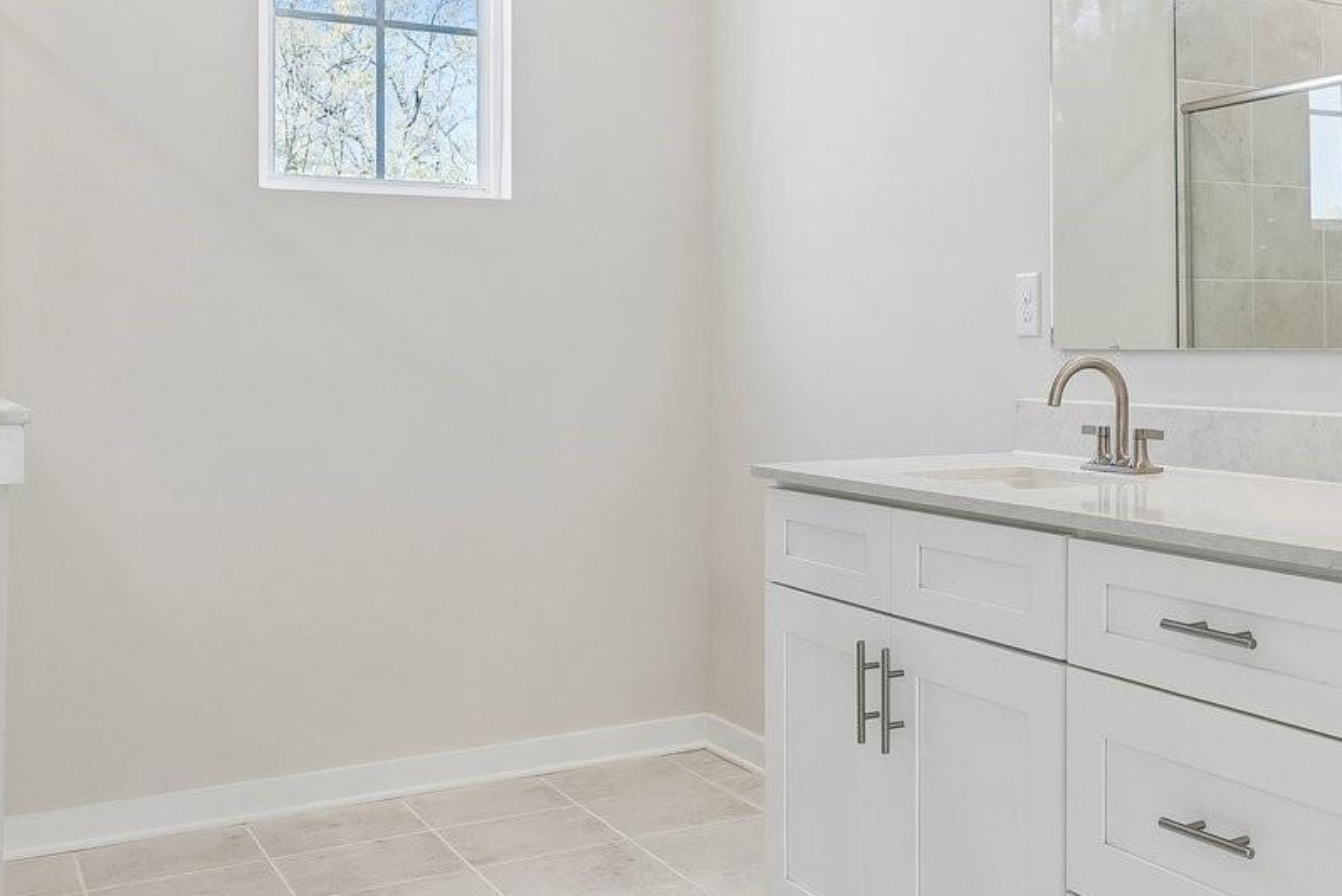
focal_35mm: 41
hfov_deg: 45.0
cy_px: 357
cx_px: 1082
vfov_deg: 32.5
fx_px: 1529
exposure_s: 1/13
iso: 400
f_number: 8
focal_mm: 16
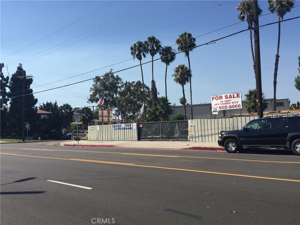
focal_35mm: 29
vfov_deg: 48.2
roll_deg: +2.3
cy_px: 112
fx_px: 251
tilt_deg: +1.7
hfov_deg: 61.7
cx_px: 150
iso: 32
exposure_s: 1/2198
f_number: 2.2
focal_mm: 4.15
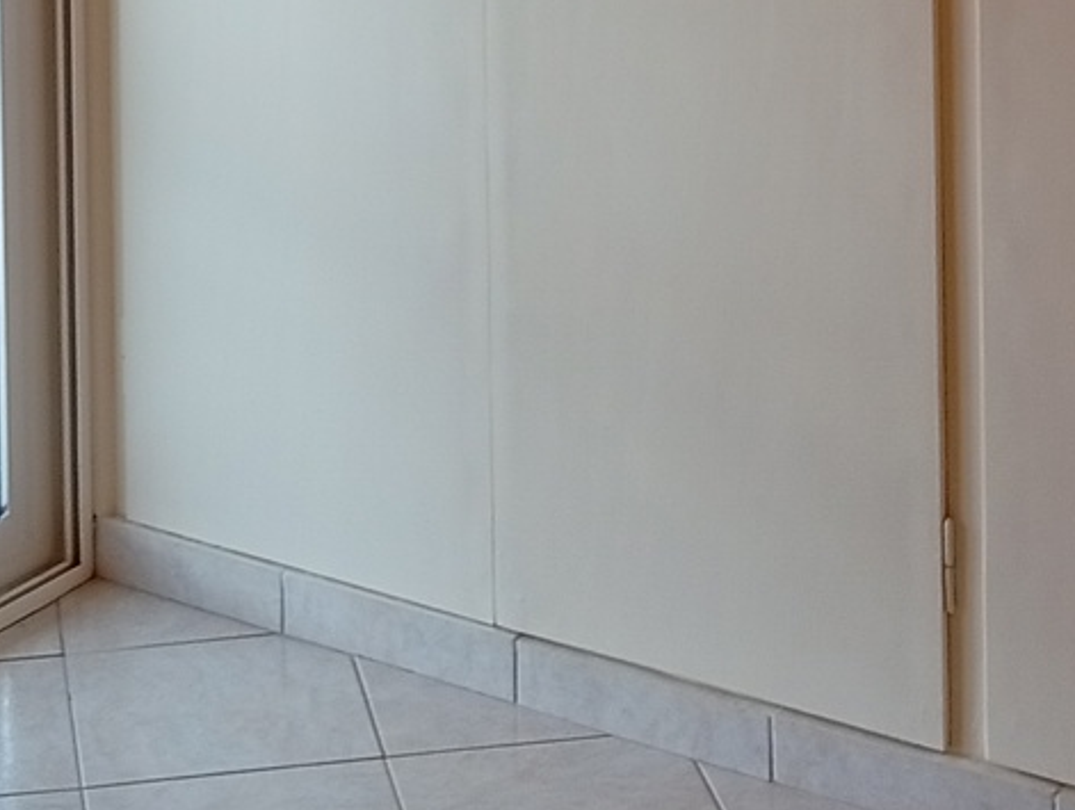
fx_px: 3298
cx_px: 463
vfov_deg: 12.7
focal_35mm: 106
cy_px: -678
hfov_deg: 18.5
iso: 181
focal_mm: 3.96
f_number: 1.8
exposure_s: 1/33.3
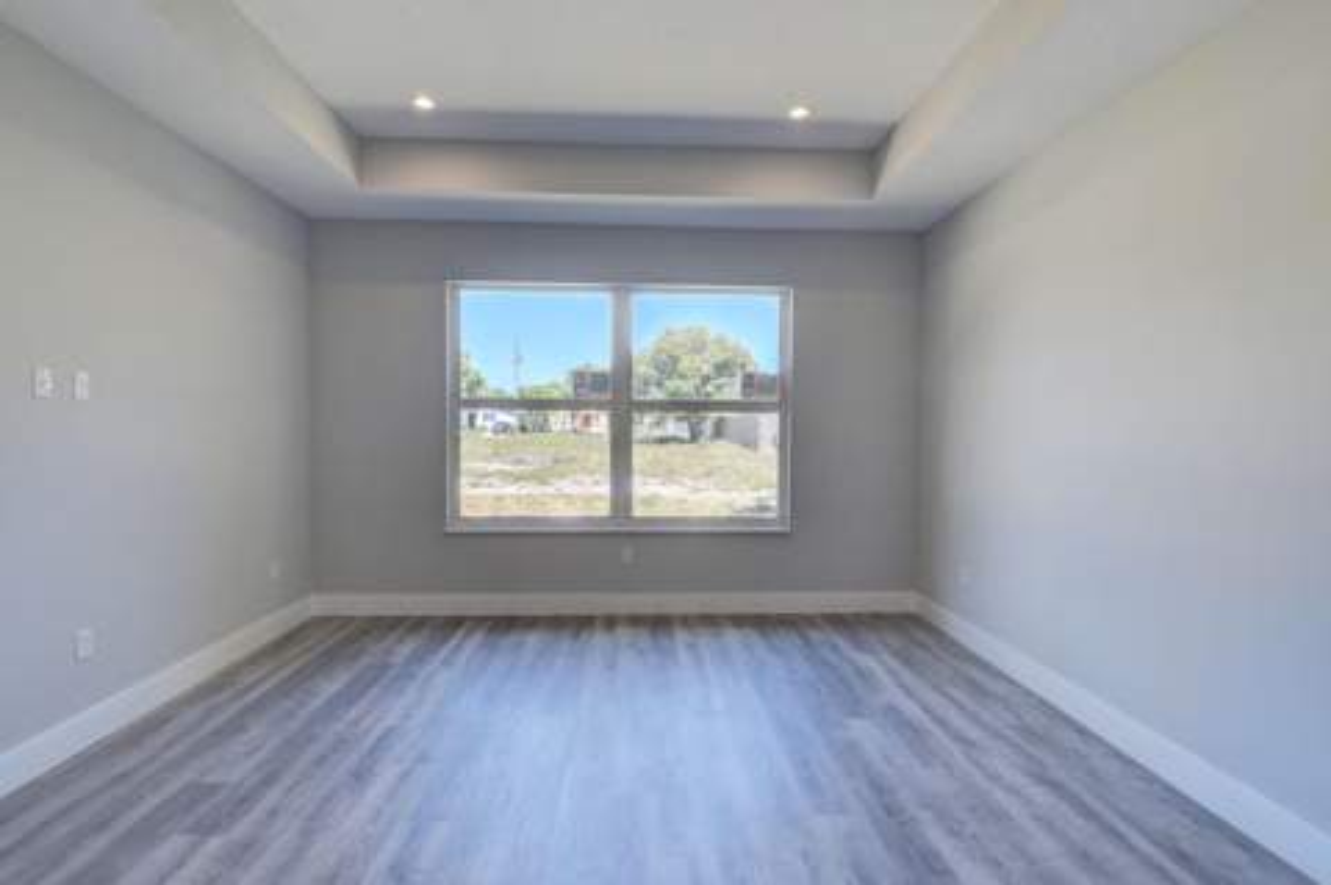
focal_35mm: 16
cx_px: 666
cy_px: 442
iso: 640
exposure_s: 1/160
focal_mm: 10.5
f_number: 8
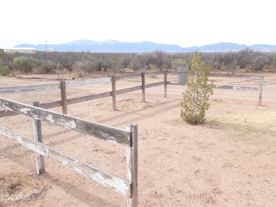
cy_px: 104
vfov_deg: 46.8
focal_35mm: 30
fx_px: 239
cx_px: 138
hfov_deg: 60.0
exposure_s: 1/500
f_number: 3.2
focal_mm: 5.5
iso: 100
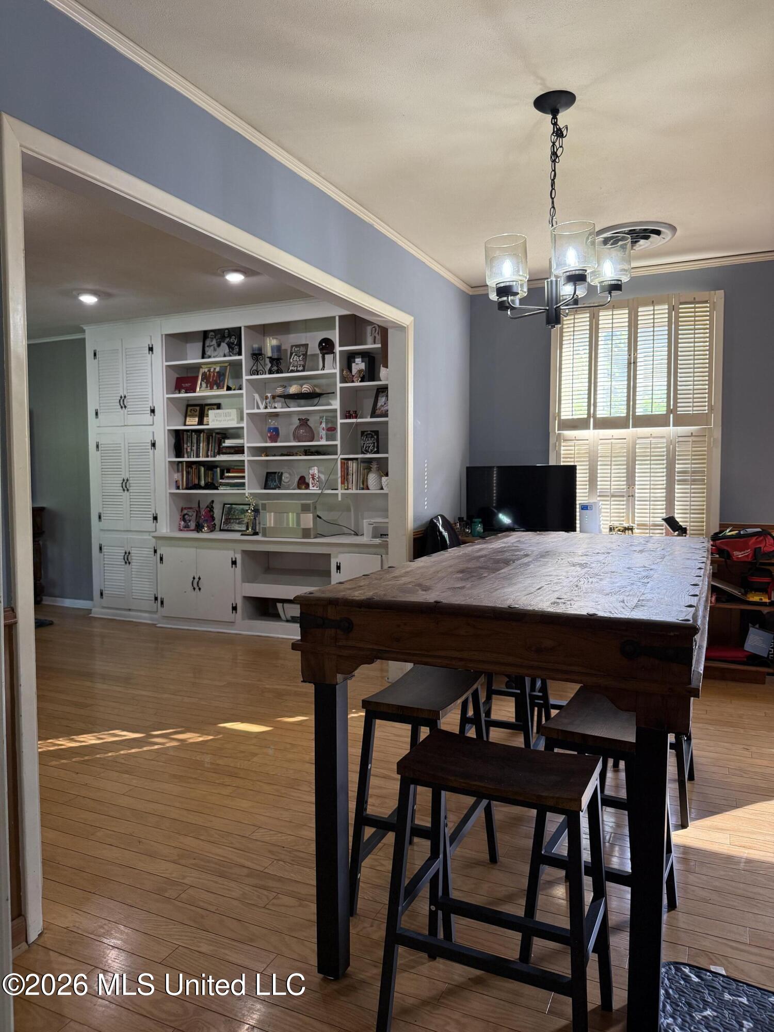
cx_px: 387
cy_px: 516
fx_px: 716
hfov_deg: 56.8
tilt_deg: -3.0
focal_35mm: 24
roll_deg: +0.3
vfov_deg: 71.6
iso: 200
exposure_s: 1/120
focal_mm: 6.76
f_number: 1.78
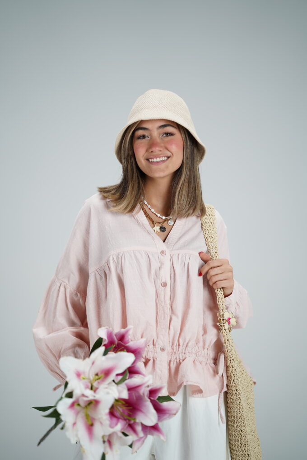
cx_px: 154
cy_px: 230
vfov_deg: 23.9
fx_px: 1087
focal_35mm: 85
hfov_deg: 16.1
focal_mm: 85
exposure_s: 1/200
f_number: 1.4
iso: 100
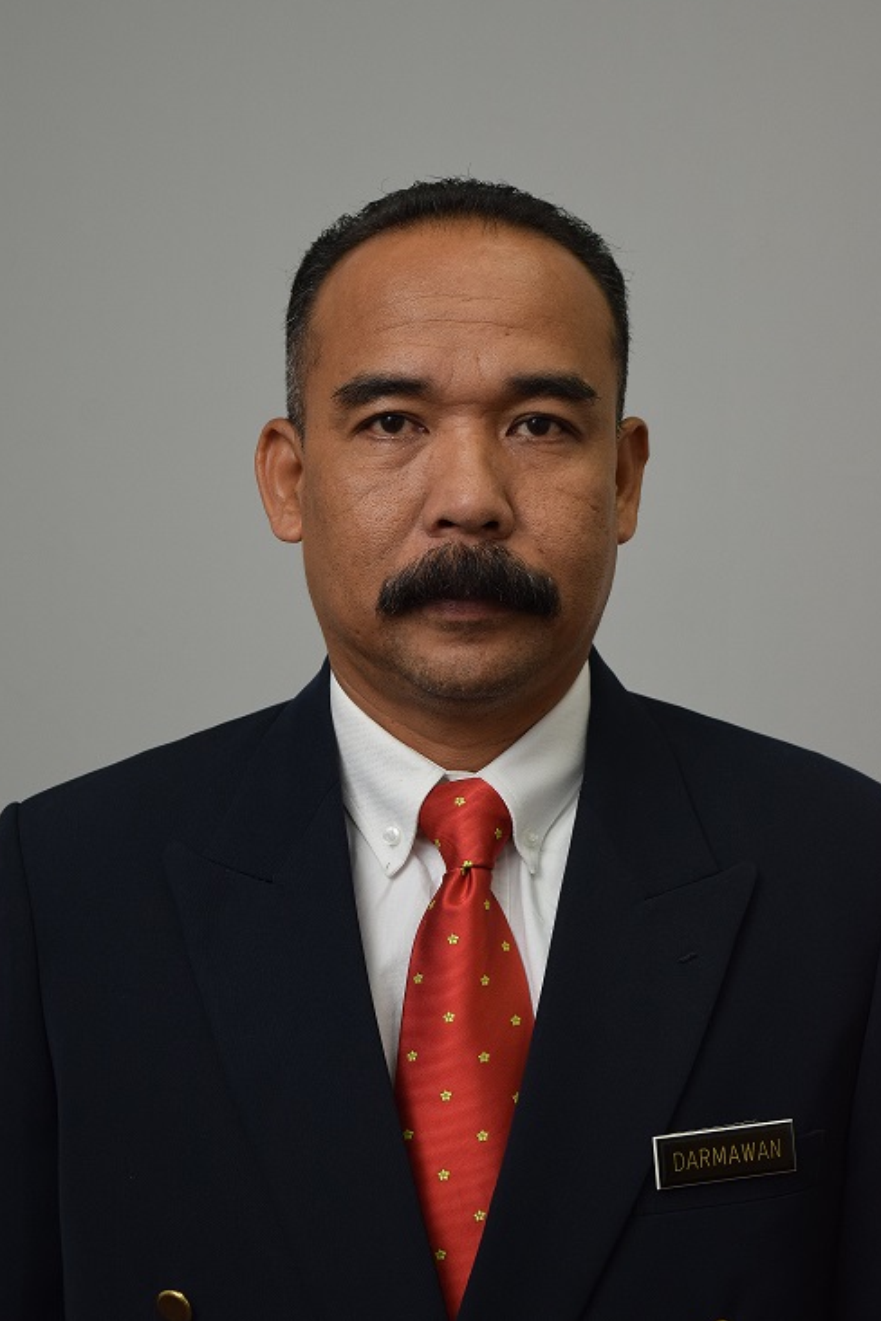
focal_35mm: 85
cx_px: 446
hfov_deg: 16.2
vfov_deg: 24.0
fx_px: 3102
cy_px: 650
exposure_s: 1/60
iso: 640
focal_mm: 55
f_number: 5.6
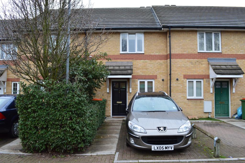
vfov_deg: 47.9
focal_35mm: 27
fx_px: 184
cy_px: 82
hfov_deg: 67.4
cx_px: 122
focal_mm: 18
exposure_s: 1/80
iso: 400
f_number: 8
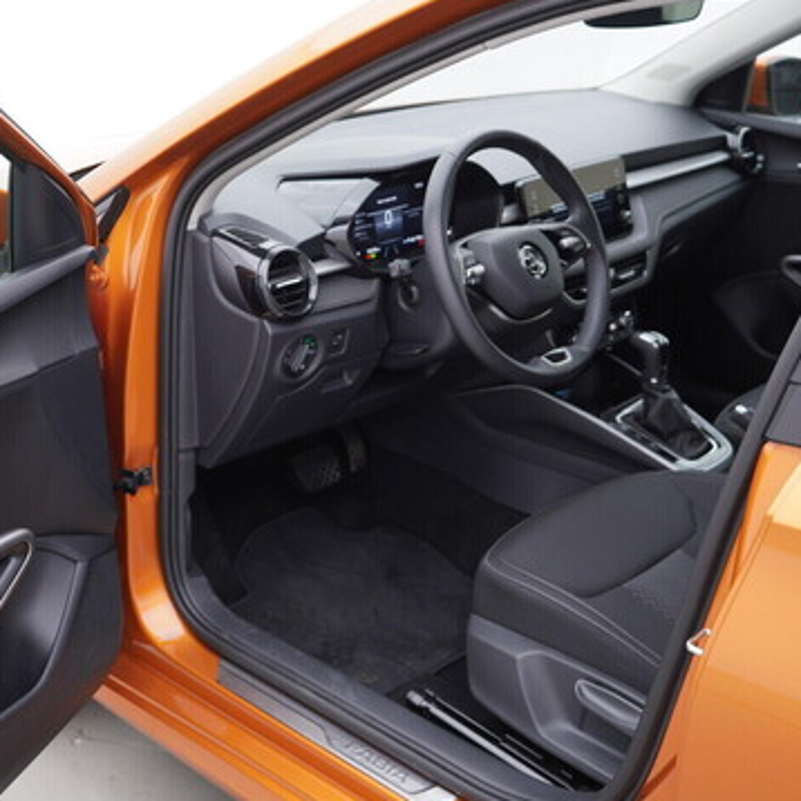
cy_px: 395
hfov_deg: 36.0
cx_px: 333
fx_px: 1230
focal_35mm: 47
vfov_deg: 36.1
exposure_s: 1/40
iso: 125
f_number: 3.2
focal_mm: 24
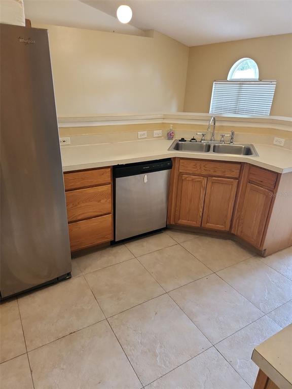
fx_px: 259
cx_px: 146
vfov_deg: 73.9
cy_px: 194
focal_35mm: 23
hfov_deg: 58.9
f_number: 1.8
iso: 604
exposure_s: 1/59.2
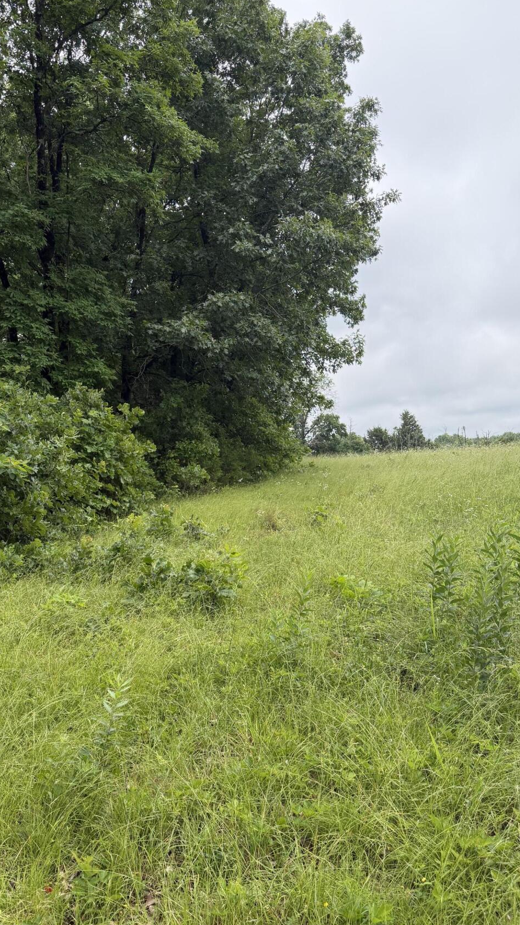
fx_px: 760
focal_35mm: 31
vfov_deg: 62.6
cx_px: 223
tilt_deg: +0.4
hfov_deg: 37.7
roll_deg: +1.2
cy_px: 466
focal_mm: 6.76
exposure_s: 1/2370
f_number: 1.78
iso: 100
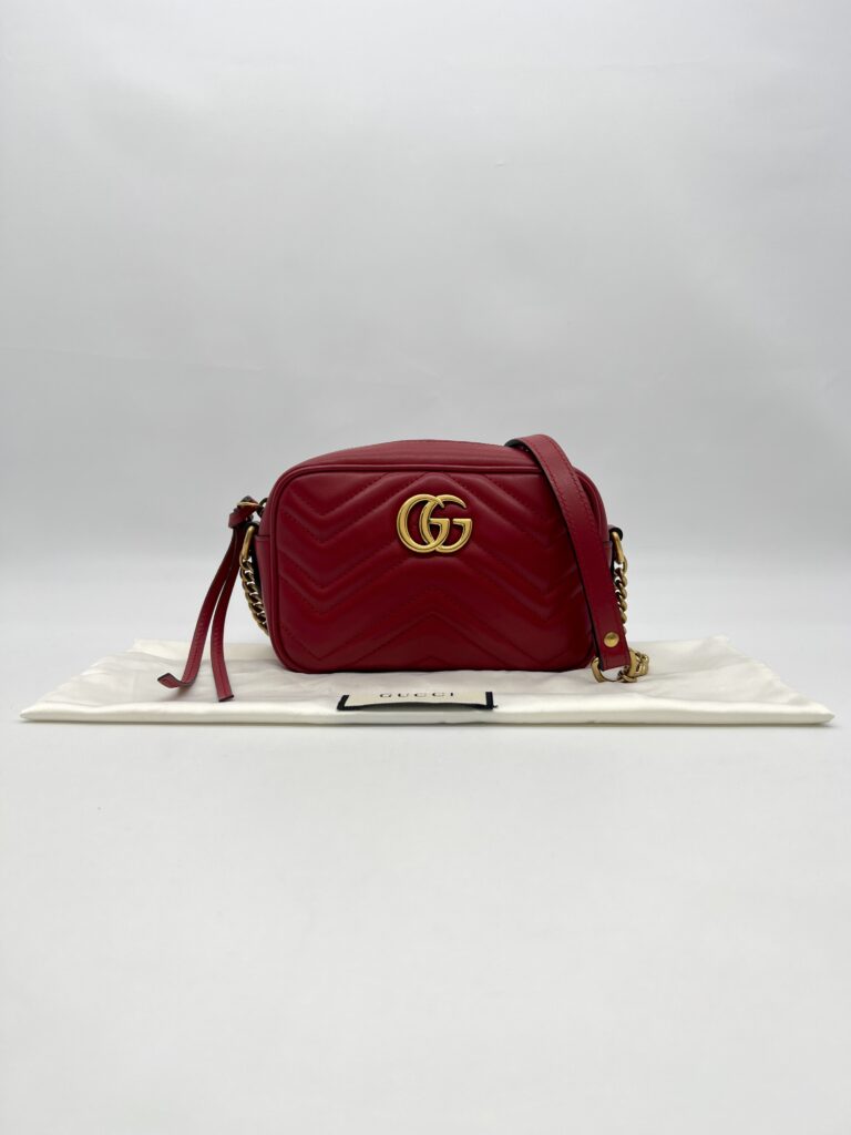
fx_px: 852
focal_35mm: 26
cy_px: 568
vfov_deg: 67.3
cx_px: 426
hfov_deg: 53.1
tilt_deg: -5.6
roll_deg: -0.2
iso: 40
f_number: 1.5
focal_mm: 5.7
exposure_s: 1/208
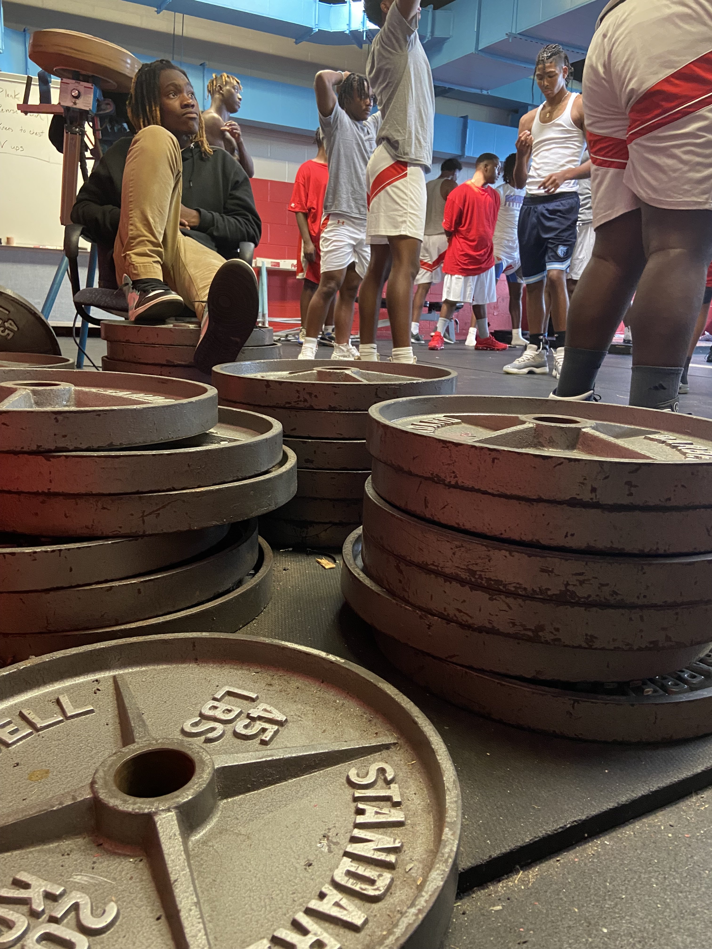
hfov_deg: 53.1
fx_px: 713
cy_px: 474
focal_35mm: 26
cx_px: 356
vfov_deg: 67.3
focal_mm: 4.25
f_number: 1.8
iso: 500
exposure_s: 1/40
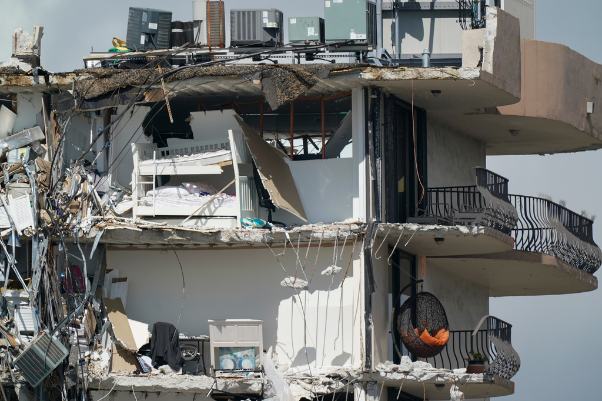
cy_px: 200
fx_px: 20059
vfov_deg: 1.1
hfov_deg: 1.7
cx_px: 301
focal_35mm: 1200
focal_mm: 1200
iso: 1000
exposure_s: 1/3200
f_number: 8
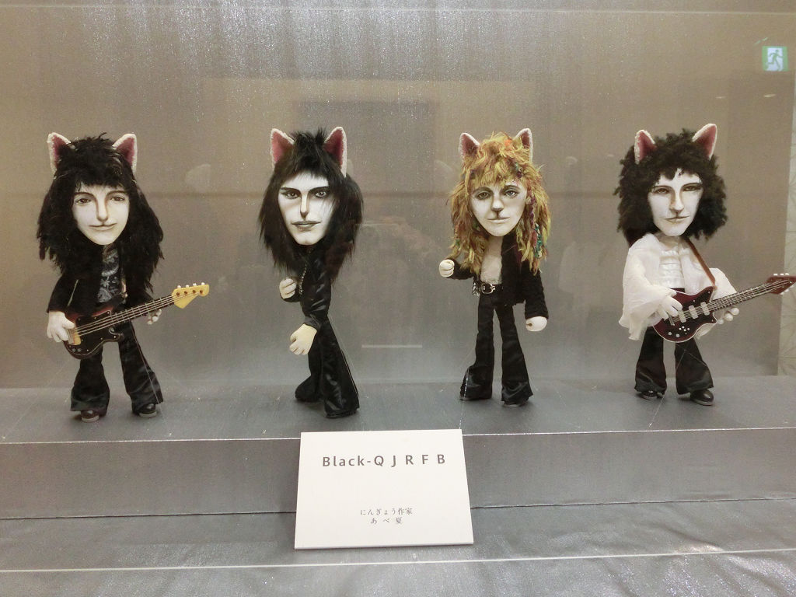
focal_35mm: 28
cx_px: 398
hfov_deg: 63.4
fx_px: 644
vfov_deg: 49.7
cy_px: 298
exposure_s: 1/100
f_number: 3
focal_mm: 5
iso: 800
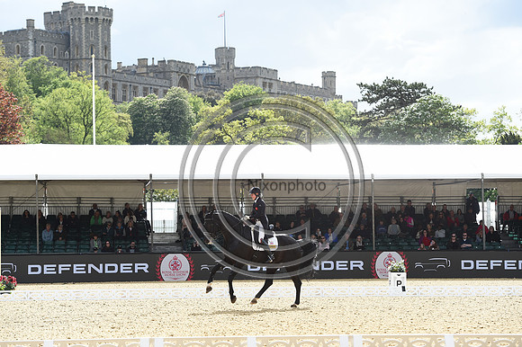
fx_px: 1522
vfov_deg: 13.0
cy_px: 174
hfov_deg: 19.5
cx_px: 261
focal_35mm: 105
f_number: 5
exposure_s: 1/1250
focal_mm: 105
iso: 250
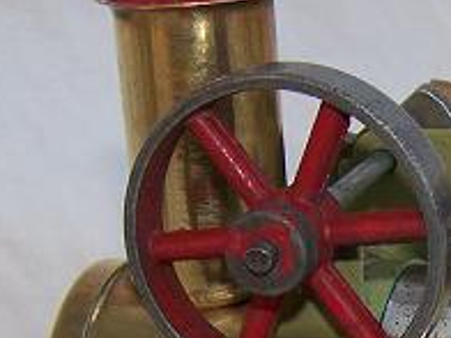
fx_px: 1941
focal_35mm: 149
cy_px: 579
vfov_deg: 9.5
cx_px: 504
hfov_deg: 13.0
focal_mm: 6.3
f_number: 2.8
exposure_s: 1/80
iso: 80
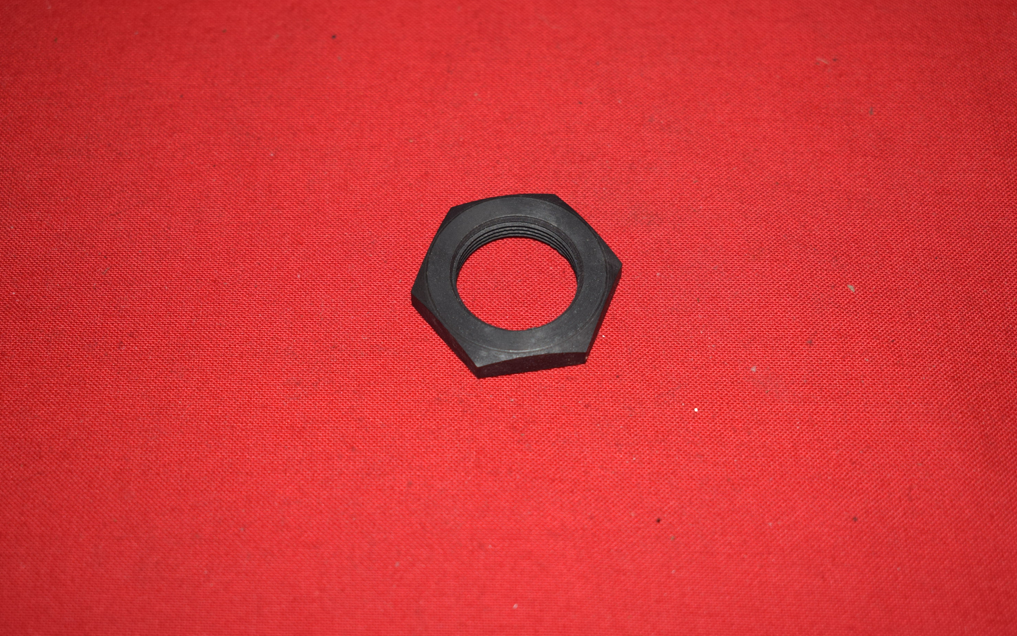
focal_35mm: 59
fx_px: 1635
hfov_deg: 34.5
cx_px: 510
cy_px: 305
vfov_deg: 22.0
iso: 400
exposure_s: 1/200
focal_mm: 38
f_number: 5
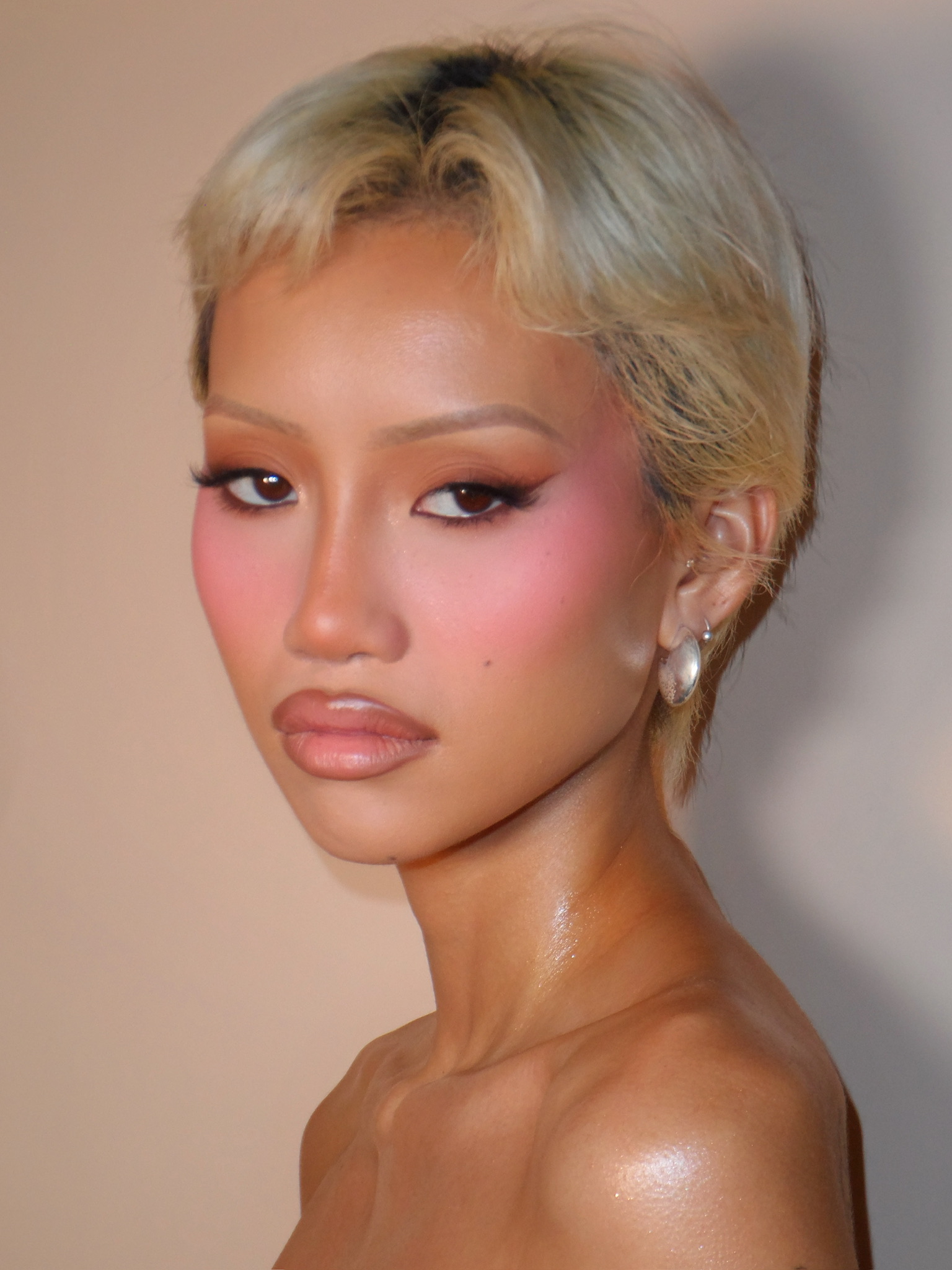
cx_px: 476
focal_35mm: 73
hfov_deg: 20.2
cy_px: 635
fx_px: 2677
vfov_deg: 26.7
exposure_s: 1/60
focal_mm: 11.9
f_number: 4.9
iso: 100
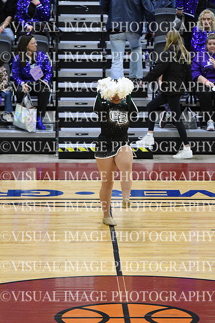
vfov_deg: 8.6
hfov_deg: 5.7
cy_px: 162
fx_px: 2149
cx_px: 108
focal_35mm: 240
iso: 3200
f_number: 2.8
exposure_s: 1/400
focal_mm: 160
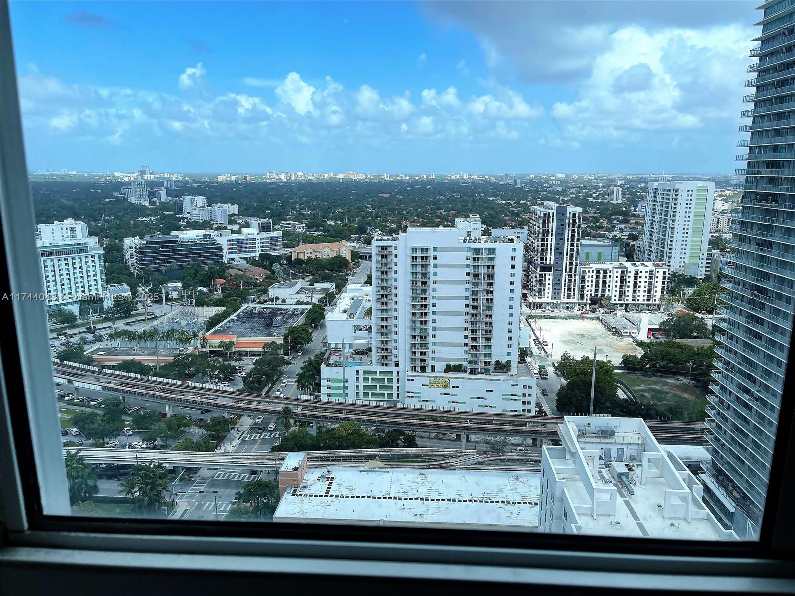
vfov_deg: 53.1
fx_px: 597
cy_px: 298
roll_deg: -0.3
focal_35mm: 26
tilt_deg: -12.4
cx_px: 398
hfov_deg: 67.3
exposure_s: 1/2545
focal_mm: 5.1
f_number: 1.6
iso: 32
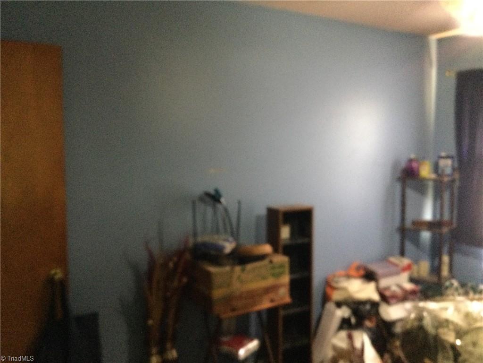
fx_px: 433
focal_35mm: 31
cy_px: 182
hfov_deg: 58.4
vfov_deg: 45.4
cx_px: 242
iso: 500
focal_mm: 3.3
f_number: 2.4
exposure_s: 1/15
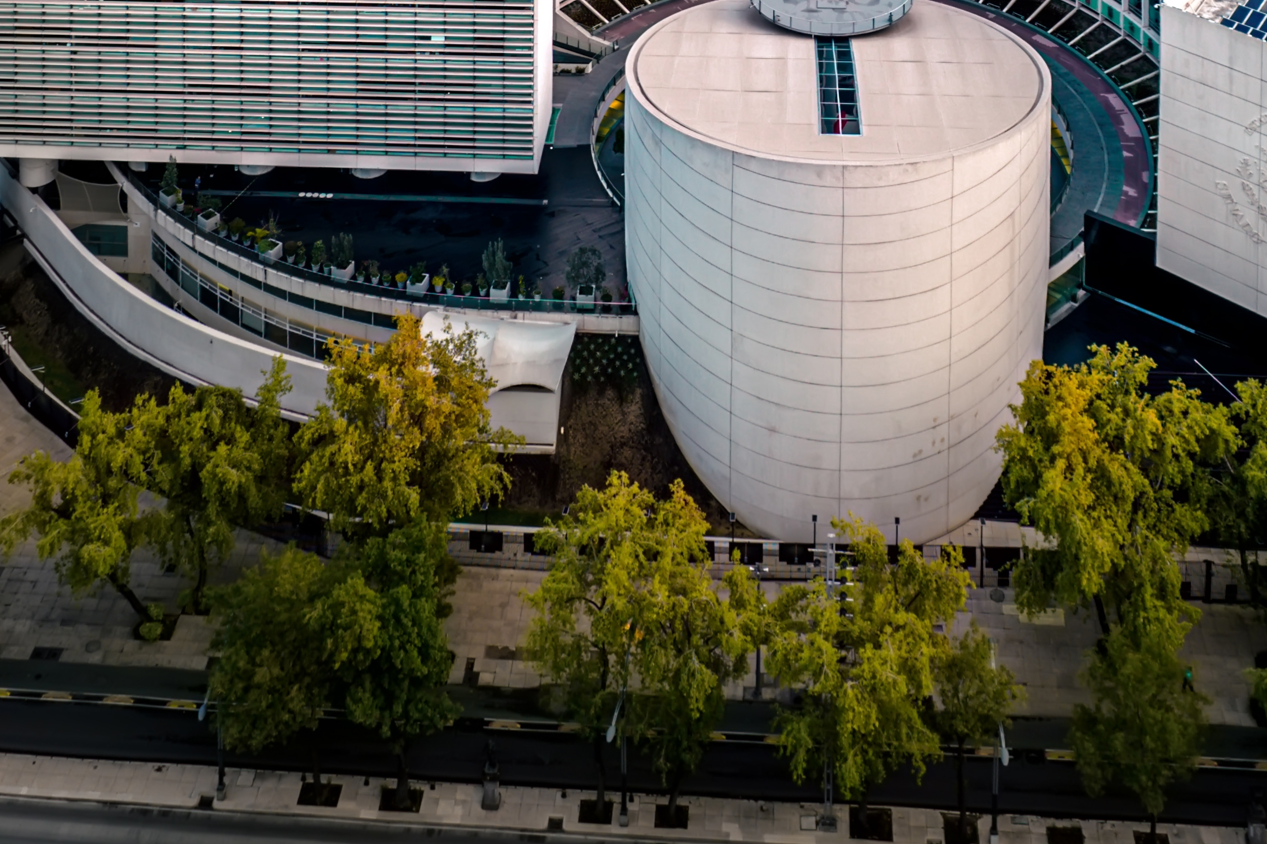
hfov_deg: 40.8
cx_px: 809
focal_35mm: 48
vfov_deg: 27.2
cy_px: 114
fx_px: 1689
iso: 100
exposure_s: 1/125
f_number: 2.8
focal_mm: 8.38
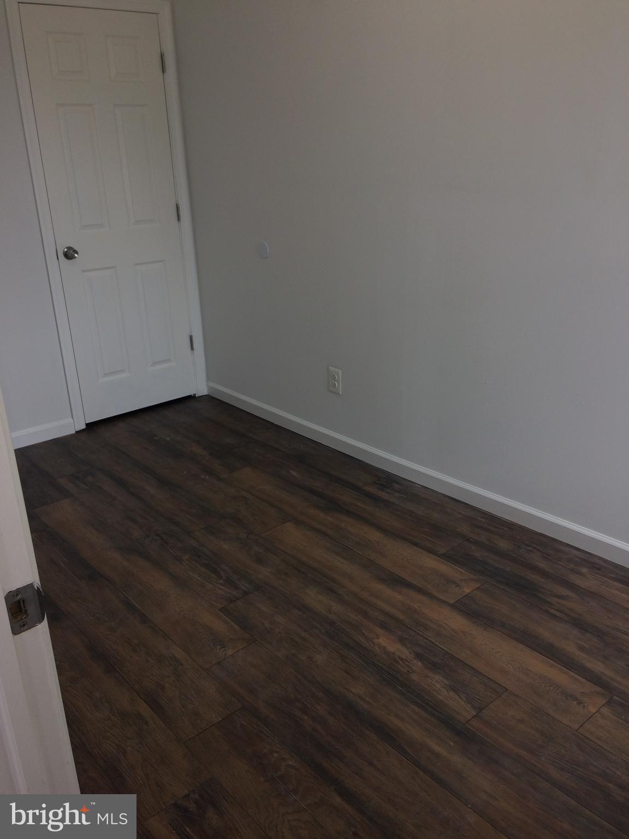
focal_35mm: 29
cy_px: 420
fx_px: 703
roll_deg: +2.9
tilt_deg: -20.8
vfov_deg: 61.7
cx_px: 314
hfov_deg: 48.2
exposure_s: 1/30
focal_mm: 4.15
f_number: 2.2
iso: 32
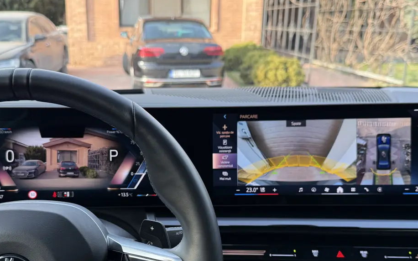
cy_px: 173
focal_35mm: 40
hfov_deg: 49.2
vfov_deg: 31.7
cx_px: 187
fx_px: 456
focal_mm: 6.76
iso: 100
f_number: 1.78
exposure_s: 1/169
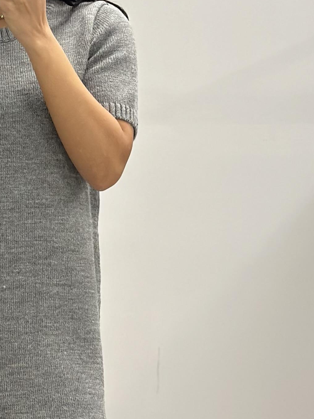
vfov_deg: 13.9
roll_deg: -1.1
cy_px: 262
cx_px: 43
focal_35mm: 142
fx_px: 1718
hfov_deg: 10.4
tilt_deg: -19.9
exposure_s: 1/50
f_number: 1.78
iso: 125
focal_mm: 6.86
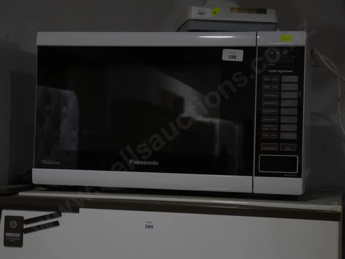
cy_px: 130
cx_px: 172
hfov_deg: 25.7
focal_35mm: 76
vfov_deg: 19.4
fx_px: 757
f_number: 5.5
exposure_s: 1/100
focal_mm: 38
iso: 400
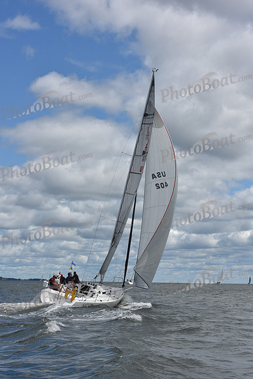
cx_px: 126
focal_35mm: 70
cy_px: 190
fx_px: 737
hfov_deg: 19.5
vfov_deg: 28.8
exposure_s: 1/800
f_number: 11
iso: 250
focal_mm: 70
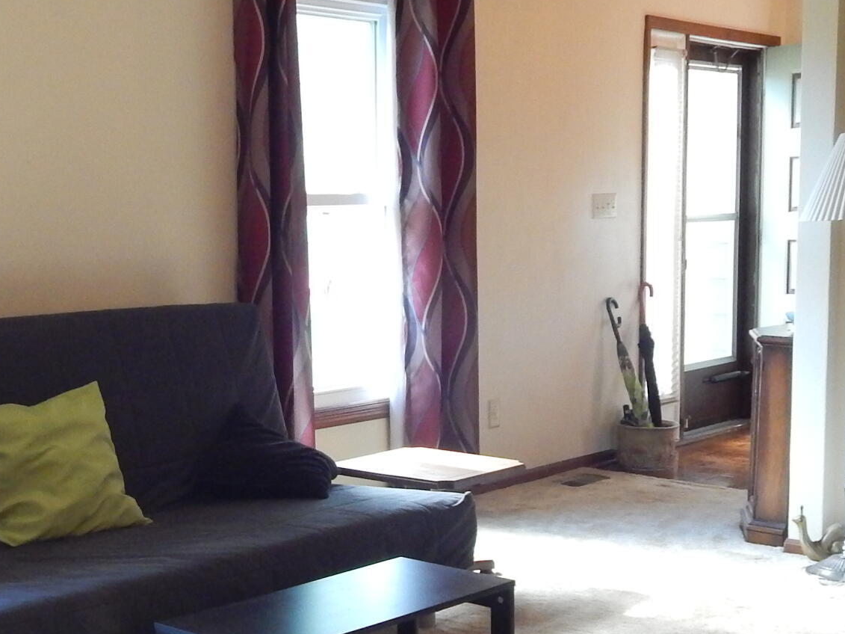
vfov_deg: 24.0
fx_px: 1489
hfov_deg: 31.4
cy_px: 394
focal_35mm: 61
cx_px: 261
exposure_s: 1/25
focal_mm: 4
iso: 400
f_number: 3
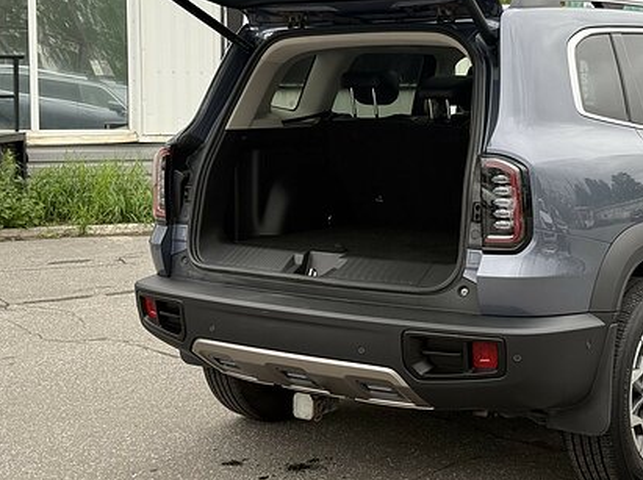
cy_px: 163
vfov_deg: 22.8
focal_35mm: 64
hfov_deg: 30.2
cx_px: 388
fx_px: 1187
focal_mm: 6.76
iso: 100
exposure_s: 1/506
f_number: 1.78
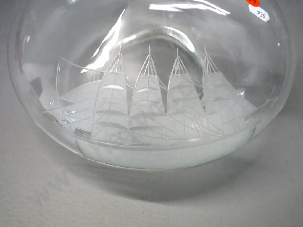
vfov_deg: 32.9
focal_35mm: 44
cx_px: 152
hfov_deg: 42.9
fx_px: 385
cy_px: 114
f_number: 4.7
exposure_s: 1/160
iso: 3200
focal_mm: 22
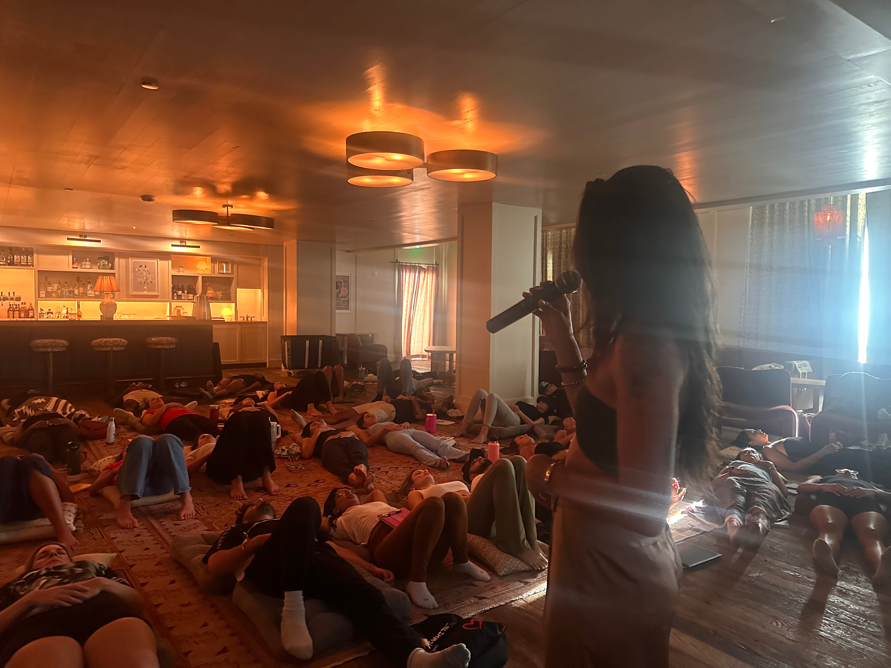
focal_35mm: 24
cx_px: 446
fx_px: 618
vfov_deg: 56.8
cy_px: 334
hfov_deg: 71.6
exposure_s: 1/40
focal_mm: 6.86
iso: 800
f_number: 1.78
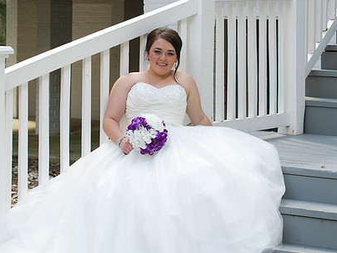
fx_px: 1158
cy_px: 137
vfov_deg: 12.4
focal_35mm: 119
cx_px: 140
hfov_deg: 16.5
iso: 320
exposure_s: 1/125
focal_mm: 86
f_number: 5
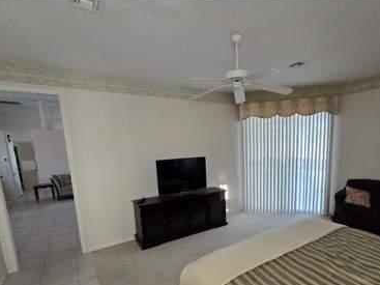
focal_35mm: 17
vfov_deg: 73.3
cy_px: 180
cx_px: 213
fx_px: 187
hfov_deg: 90.6
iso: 640
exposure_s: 1/100
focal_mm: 2.2
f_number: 2.2
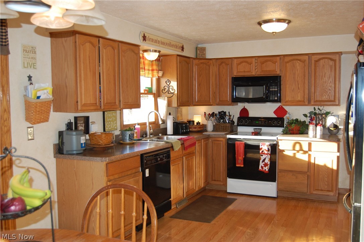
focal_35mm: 34
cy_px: 121
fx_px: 348
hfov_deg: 55.2
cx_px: 182
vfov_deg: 38.3
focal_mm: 23
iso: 400
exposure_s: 1/80
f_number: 3.8
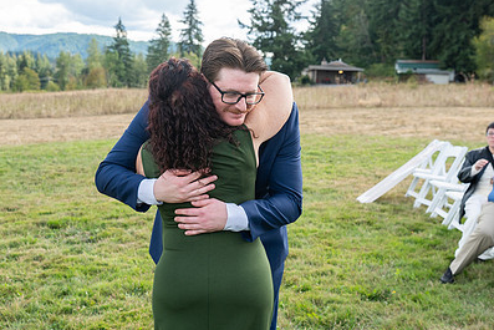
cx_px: 239
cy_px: 196
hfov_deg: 36.9
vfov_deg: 25.0
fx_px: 741
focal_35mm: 54
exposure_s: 1/640
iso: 400
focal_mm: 37
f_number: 4.5
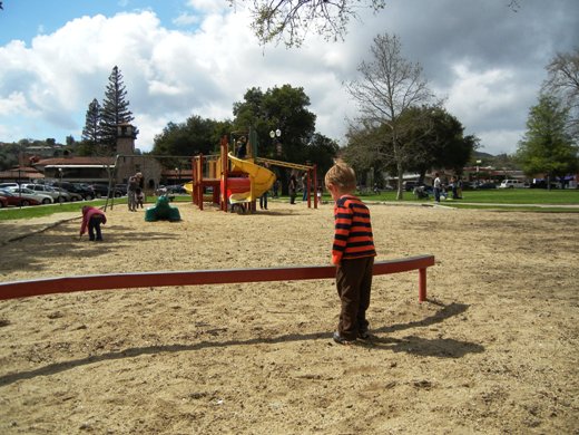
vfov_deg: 46.8
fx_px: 502
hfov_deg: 60.0
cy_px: 218
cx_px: 290
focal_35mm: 30
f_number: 7
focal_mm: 5.4
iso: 160
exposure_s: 1/548
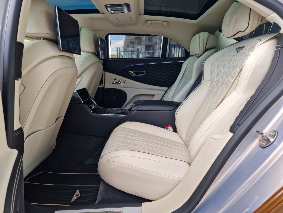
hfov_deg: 73.9
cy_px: 106
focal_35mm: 23
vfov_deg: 58.9
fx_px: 188
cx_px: 142
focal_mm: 6.4
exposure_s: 1/180
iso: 50
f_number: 1.8
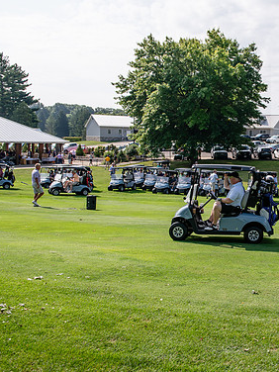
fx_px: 462
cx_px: 241
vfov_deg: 43.8
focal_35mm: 43
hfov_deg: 32.2
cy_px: 184
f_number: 4
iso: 64
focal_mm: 29
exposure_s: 1/640
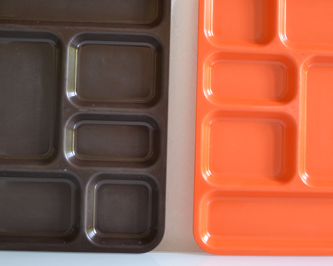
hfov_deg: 34.7
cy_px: 100
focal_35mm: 54
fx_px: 532
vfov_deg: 28.0
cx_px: 180
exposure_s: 1/15
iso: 500
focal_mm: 22
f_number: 4
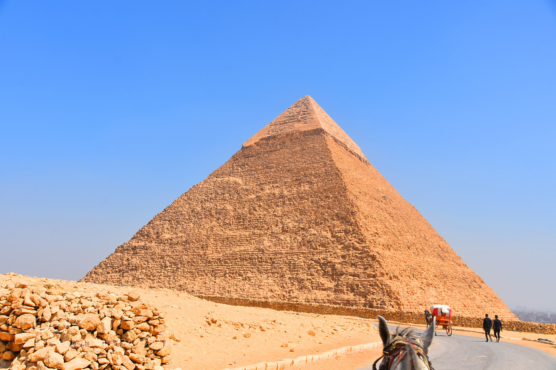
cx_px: 278
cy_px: 185
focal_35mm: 38
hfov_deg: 51.3
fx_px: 579
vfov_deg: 35.5
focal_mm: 25
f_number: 8
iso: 110
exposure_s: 1/500
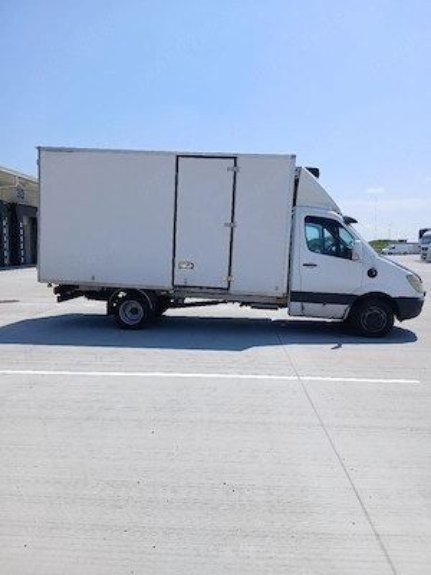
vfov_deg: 67.3
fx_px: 432
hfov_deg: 53.1
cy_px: 288
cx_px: 216
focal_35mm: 26
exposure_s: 1/714
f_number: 1.8
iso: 20
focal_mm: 3.98
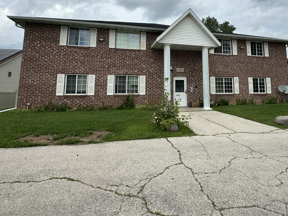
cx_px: 166
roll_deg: +0.3
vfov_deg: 59.1
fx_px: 183
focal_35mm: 22
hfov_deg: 75.9
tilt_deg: +8.0
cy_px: 65
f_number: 2.2
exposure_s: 1/2398
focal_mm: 2.22
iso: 50
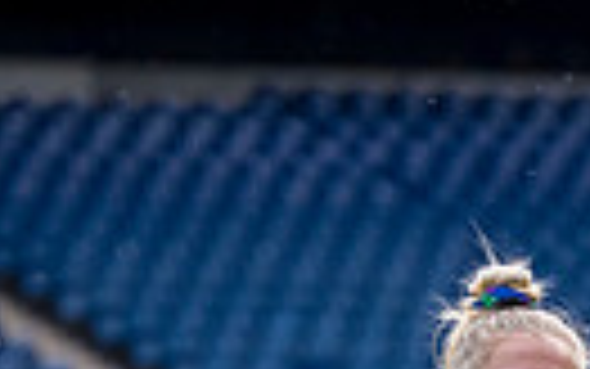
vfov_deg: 1.8
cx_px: 1200
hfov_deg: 2.8
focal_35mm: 740
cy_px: 1017
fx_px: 11904
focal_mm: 120
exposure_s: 1/1250
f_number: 3.2
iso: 800
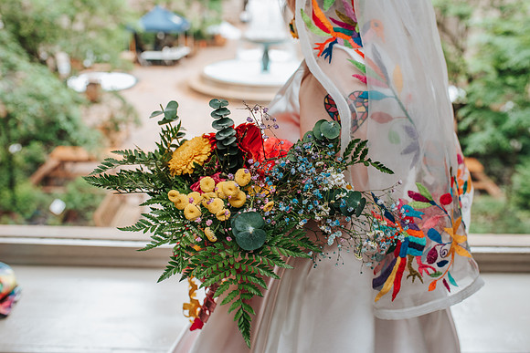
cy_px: 176
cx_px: 265
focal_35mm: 35
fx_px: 515
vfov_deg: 37.9
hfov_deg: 54.4
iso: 640
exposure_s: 1/160
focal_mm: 35
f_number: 4
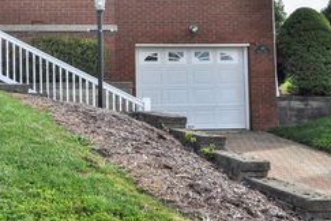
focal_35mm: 74
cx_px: 4
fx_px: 680
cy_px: 5
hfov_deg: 26.0
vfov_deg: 18.0
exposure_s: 1/320
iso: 320
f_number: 9
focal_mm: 24
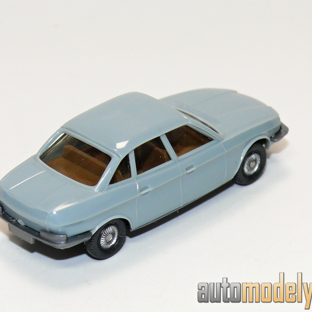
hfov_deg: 10.1
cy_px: 156
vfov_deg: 10.1
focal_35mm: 173
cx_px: 137
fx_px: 1764
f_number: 4
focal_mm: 17.3
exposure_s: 1/30
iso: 100
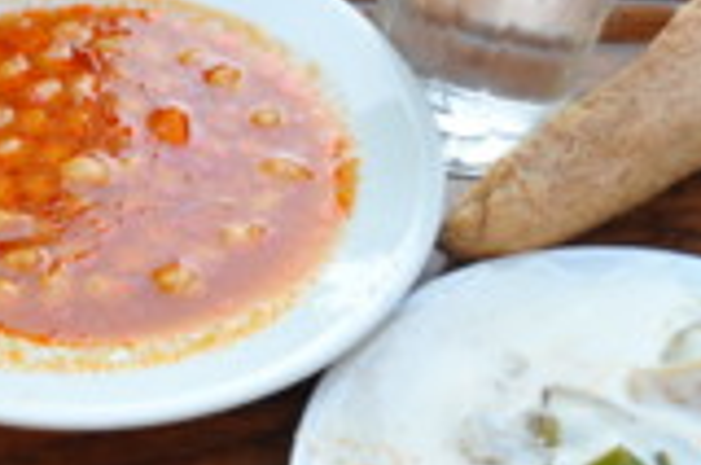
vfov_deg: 17.7
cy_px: 393
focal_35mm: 76
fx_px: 1477
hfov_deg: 25.7
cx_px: 44
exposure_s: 1/60
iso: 900
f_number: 4
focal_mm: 18
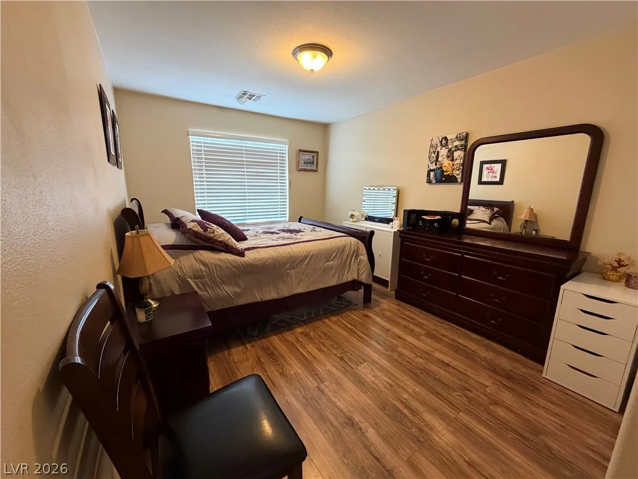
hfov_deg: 102.1
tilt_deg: -11.3
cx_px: 319
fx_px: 258
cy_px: 240
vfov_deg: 85.7
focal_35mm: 14
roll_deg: -0.5
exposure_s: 1/60
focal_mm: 2.22
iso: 500
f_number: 2.2
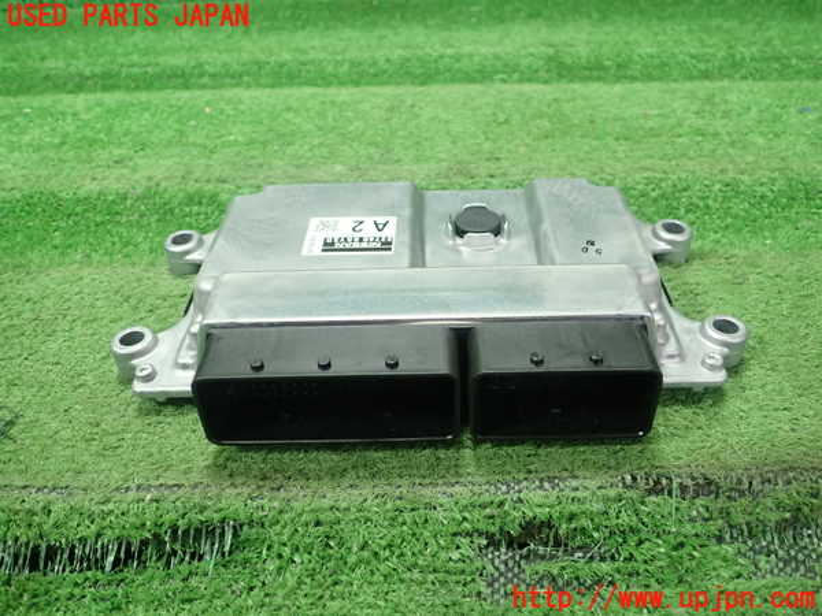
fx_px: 712
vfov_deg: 46.8
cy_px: 308
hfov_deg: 60.0
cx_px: 411
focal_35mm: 30
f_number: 2.3
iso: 400
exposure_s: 1/125
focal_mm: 5.5
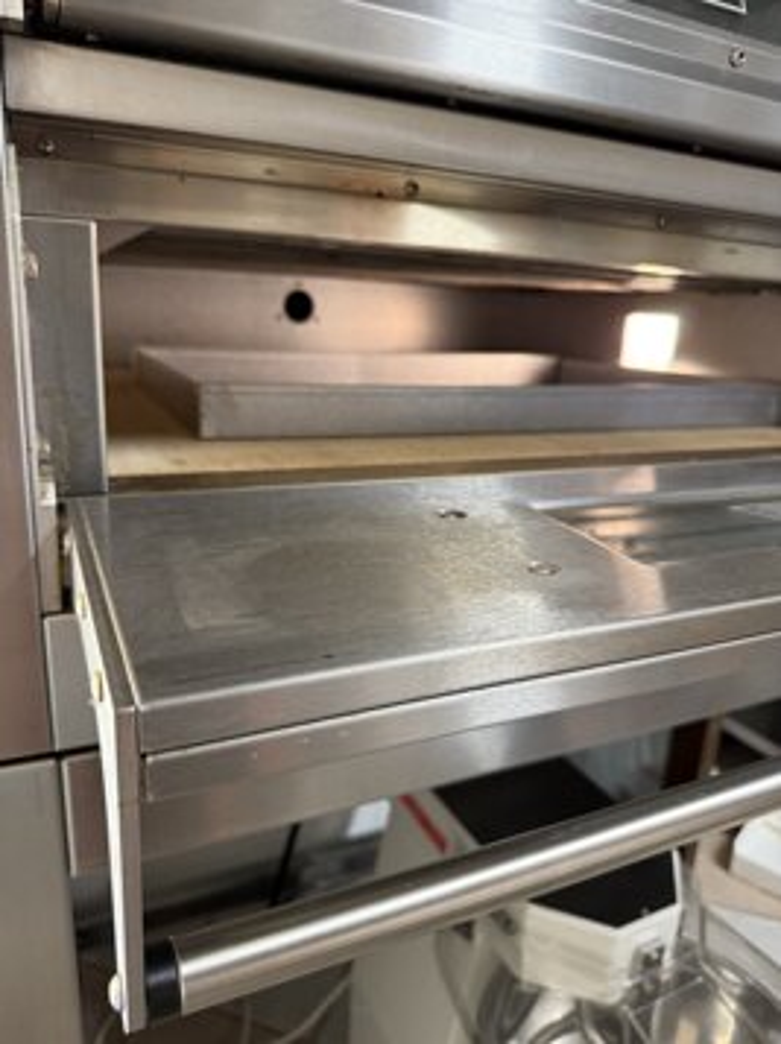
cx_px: 390
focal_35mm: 24
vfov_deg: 71.7
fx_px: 723
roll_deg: -4.6
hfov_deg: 56.7
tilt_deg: -14.8
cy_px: 522
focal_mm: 6.76
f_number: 1.78
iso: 250
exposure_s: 1/50
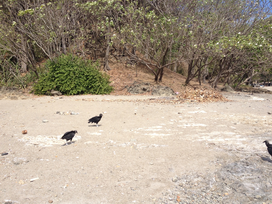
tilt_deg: -3.5
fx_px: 275
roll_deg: +2.4
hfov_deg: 52.6
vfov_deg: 40.7
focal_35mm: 35
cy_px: 102
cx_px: 136
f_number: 2.4
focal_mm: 4.28
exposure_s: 1/1453
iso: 50
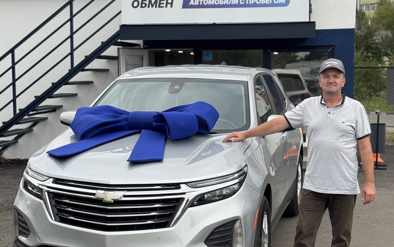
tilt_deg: -3.7
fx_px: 730
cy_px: 125
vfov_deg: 19.1
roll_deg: +0.7
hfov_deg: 30.2
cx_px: 197
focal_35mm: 68
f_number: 1.78
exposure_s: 1/756
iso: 64
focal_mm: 6.76
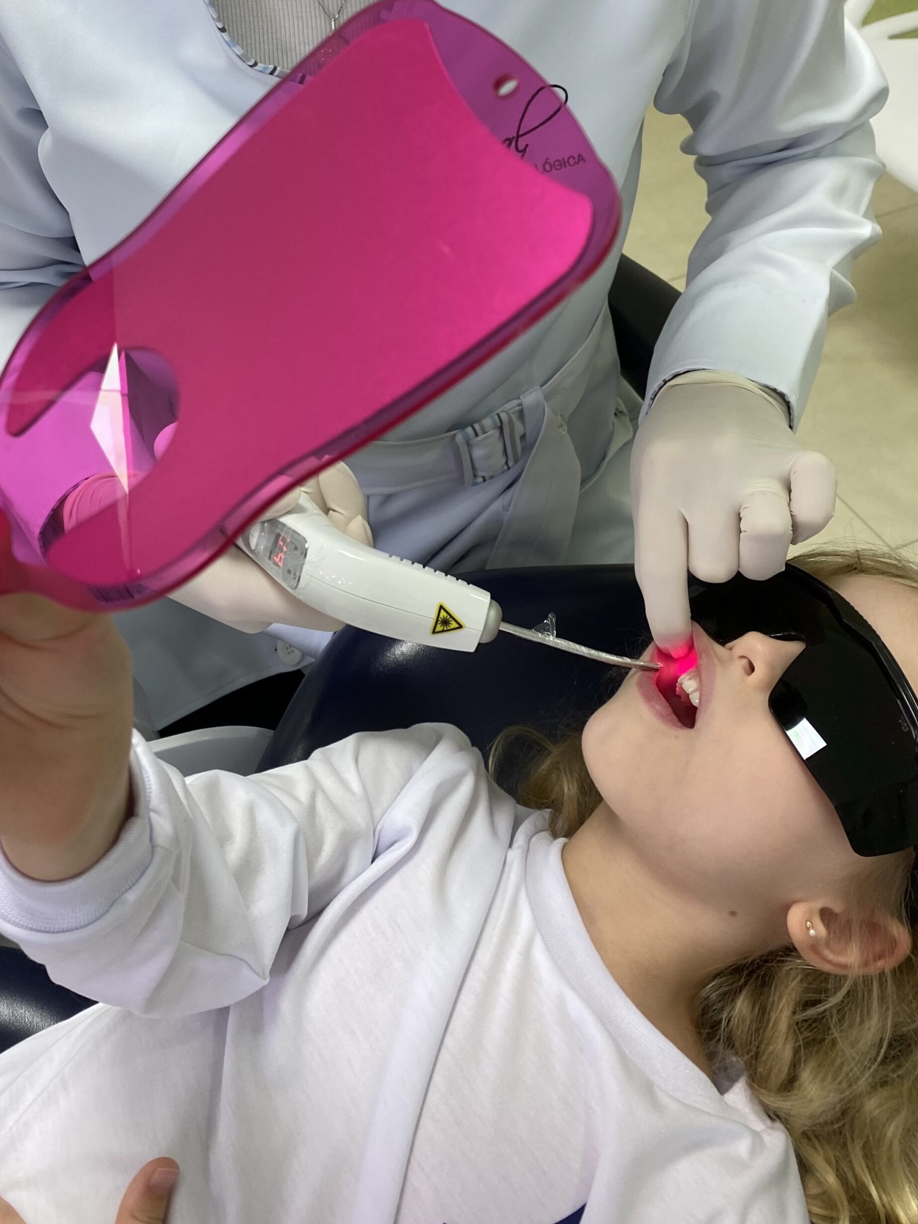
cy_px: 595
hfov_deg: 51.4
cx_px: 473
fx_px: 955
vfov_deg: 65.3
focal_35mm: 27
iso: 125
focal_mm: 4.25
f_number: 1.8
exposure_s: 1/120
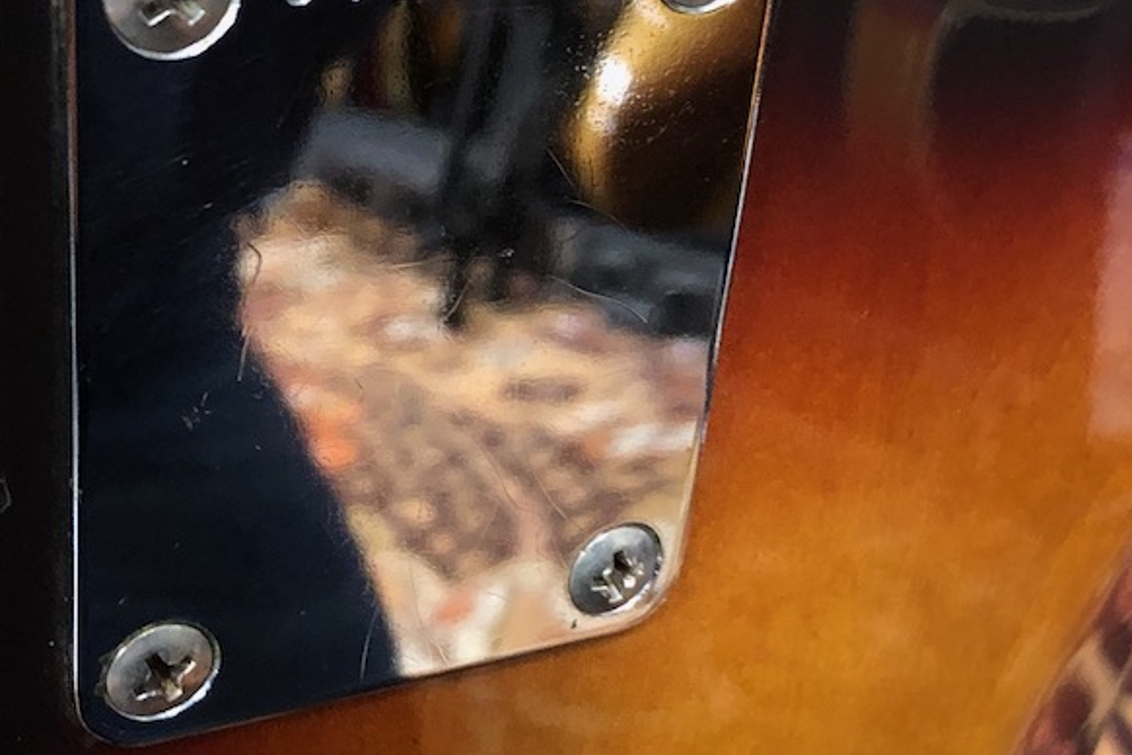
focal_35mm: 64
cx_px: 484
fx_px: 2012
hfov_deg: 31.4
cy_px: 451
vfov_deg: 21.2
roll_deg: -13.5
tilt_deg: -42.5
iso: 100
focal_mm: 4
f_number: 1.8
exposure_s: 1/4
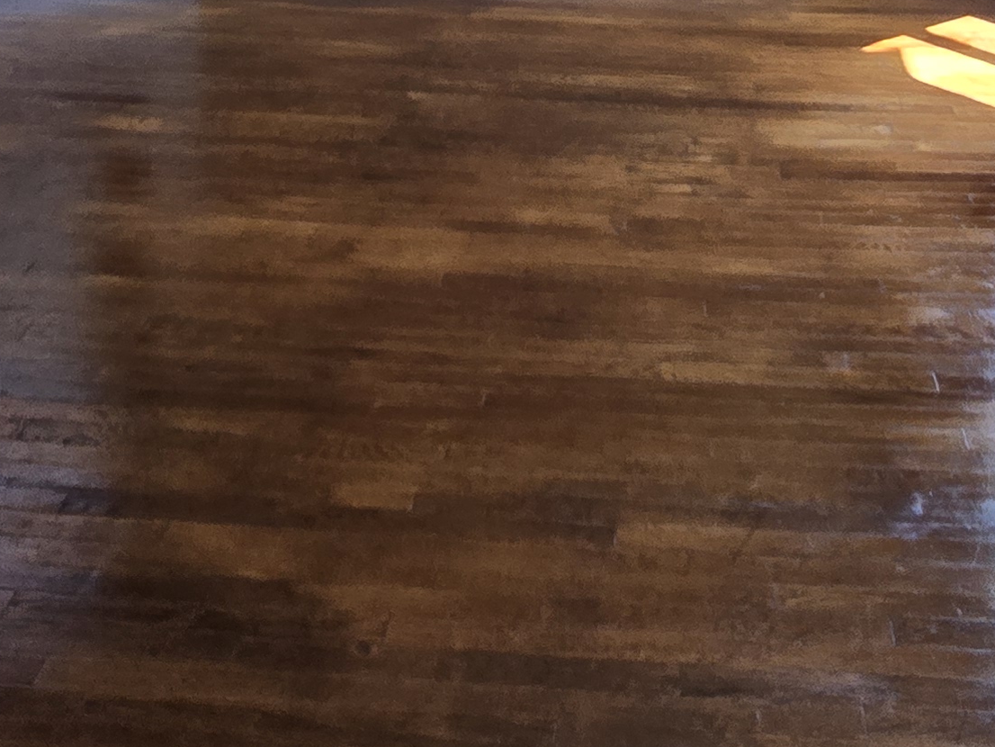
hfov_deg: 40.2
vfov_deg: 25.3
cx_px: 620
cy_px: -296
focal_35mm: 47
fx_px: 1351
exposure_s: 1/60
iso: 80
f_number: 2.2
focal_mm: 2.2
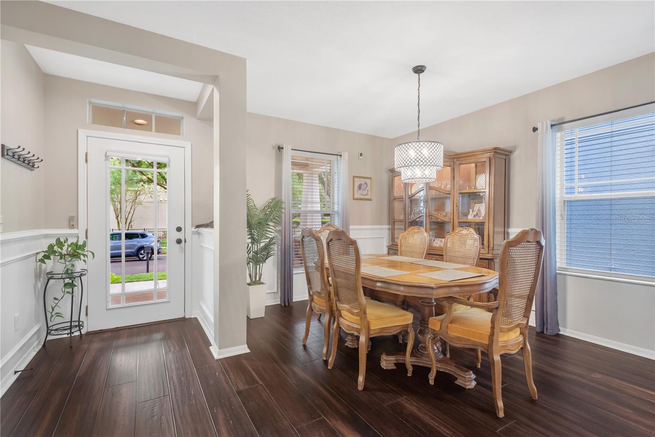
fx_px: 309
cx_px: 328
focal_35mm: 17
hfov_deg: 93.3
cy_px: 218
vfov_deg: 70.5
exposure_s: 1/13
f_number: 5.6
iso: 400
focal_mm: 17
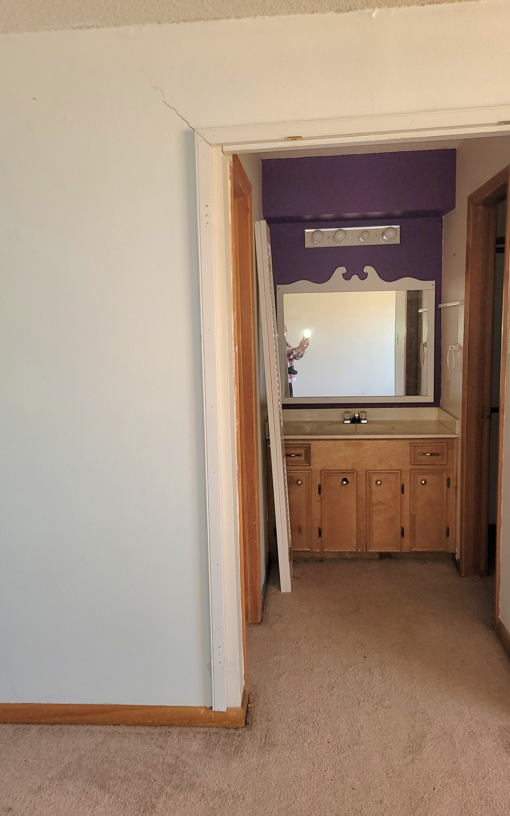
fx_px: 645
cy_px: 426
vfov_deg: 64.6
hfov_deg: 43.1
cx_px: 255
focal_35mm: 29
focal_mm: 5.4
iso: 100
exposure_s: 1/40
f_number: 1.8
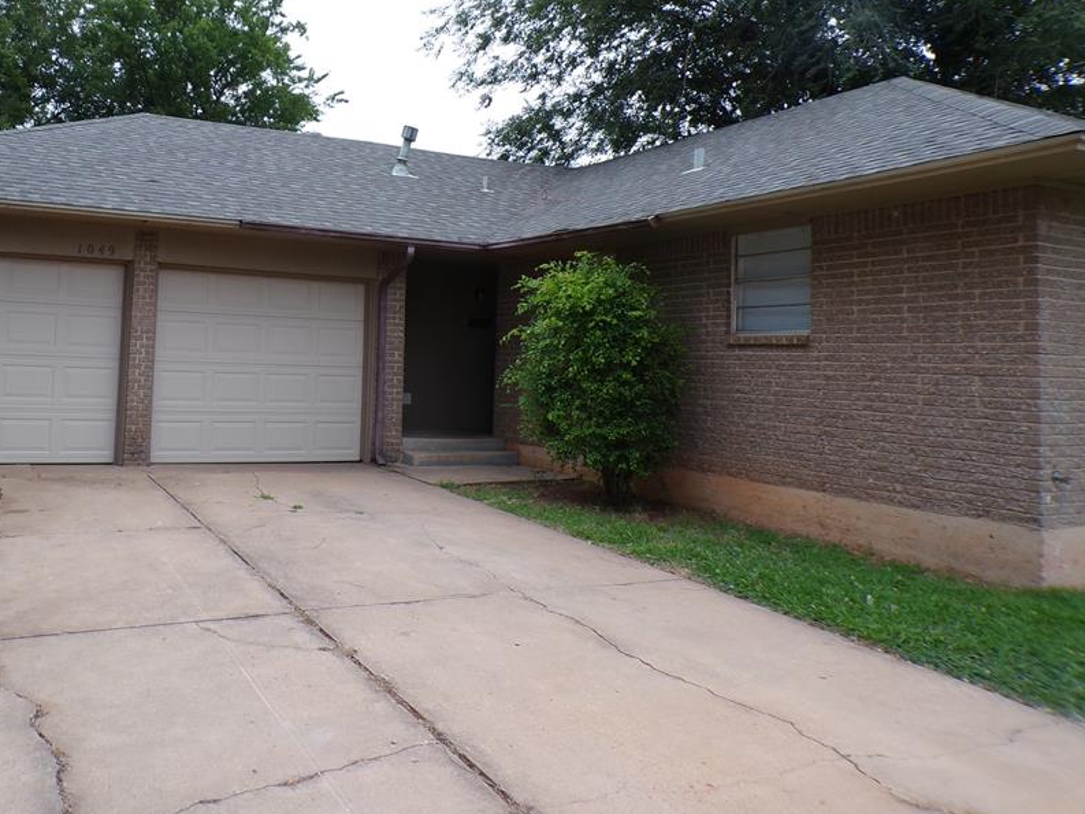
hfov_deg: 57.5
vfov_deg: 45.0
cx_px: 397
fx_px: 972
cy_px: 297
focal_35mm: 31
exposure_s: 1/50
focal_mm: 4.3
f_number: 4.4
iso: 100
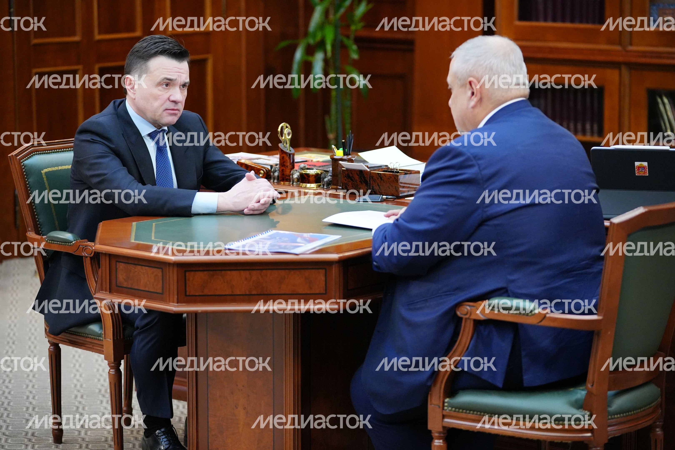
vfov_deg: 12.7
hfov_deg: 18.9
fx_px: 2025
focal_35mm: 108
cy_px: 225
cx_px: 338
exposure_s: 1/250
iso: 4000
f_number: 3.2
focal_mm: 108
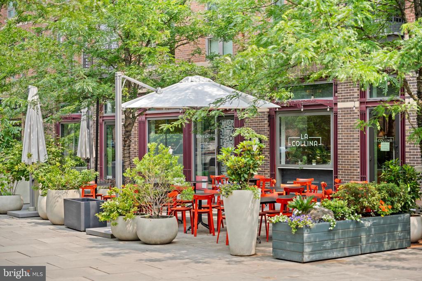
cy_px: 140
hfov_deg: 28.8
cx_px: 211
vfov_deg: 19.5
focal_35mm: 70
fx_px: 821
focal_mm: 70
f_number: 2.8
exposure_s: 1/500
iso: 100
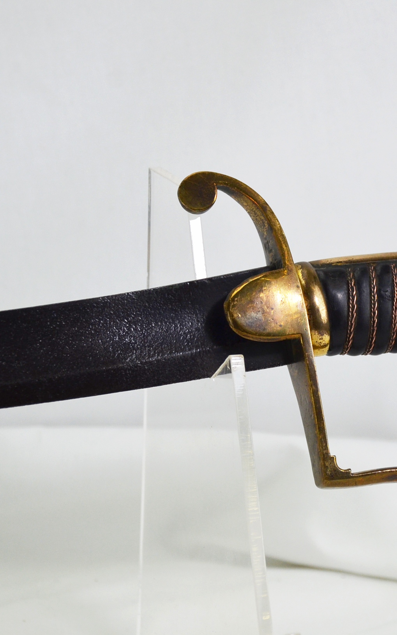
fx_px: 2475
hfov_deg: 9.1
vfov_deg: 14.6
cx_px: 330
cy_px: 318
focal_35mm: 143
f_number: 5
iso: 400
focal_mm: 62
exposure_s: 1/400
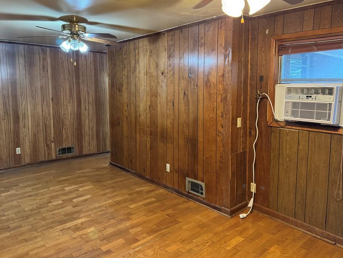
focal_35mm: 27
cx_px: 163
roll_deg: -0.4
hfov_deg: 65.3
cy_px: 117
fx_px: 268
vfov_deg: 51.3
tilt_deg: -6.3
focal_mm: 6.76
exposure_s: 1/60
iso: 800
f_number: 1.78
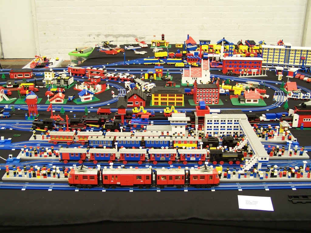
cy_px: 116
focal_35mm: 43
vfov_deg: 33.6
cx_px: 156
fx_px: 386
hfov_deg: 43.9
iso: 80
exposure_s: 1/2
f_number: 2.9
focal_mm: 7.1
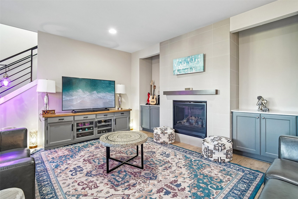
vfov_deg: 73.7
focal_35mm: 16
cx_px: 149
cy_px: 100
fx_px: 132
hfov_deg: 96.7
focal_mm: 16
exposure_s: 1/10
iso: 1600
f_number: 8
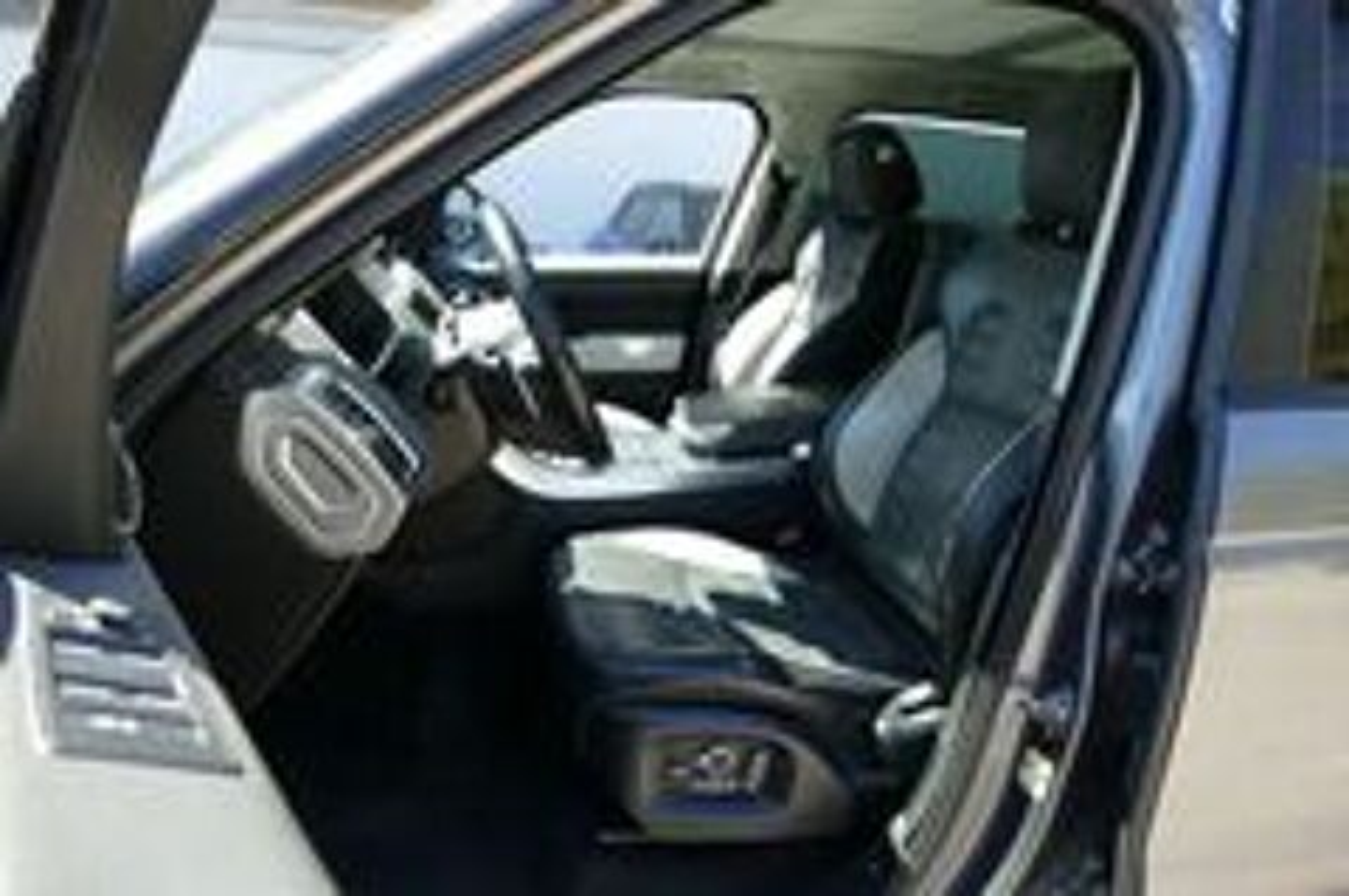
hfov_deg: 71.6
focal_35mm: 25
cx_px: 674
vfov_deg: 51.2
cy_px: 448
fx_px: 936
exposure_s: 1/250
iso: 125
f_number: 2.8
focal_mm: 9.12
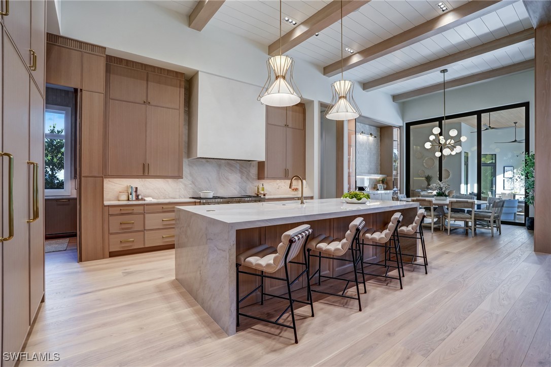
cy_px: 184
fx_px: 245
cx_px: 276
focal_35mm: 16
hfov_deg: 96.8
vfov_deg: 73.7
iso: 400
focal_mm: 16
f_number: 9
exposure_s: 1/30
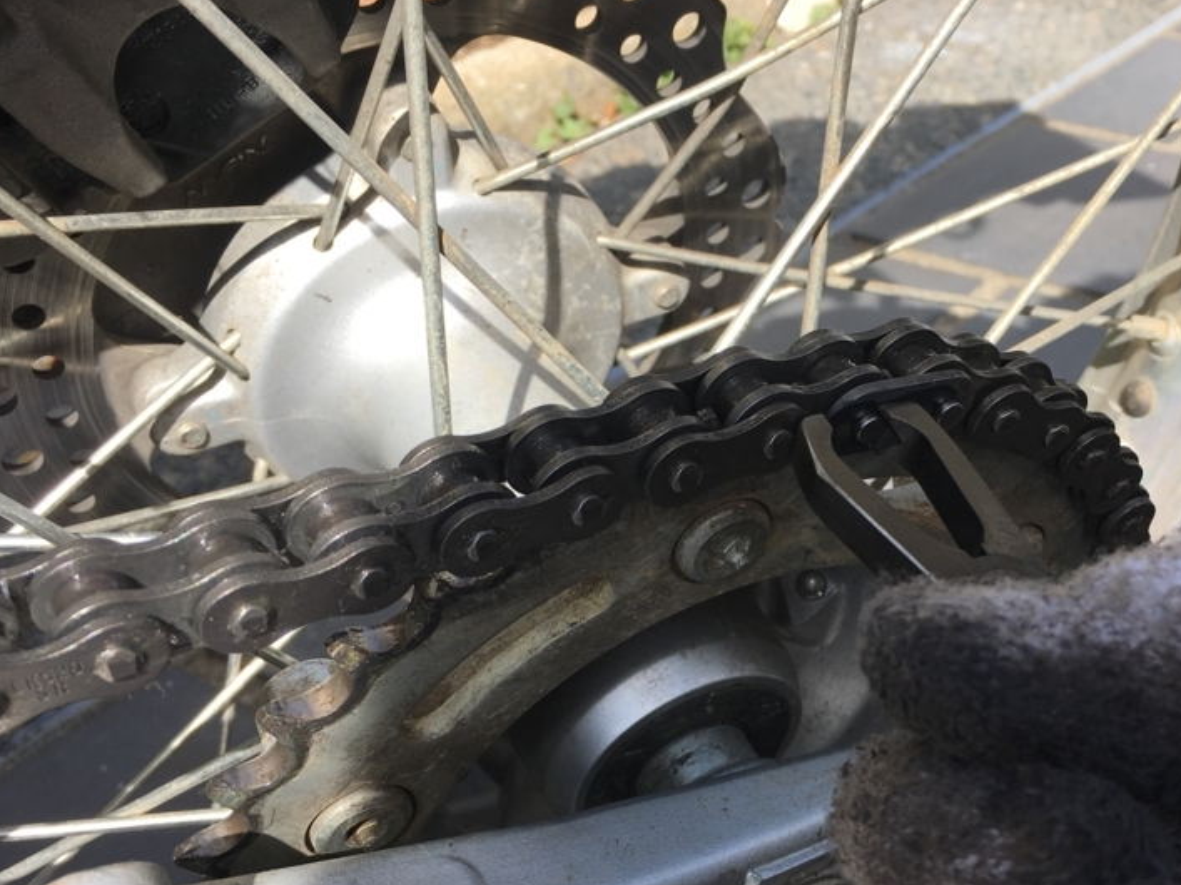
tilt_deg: -34.5
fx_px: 1433
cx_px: 788
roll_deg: -1.2
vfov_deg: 34.0
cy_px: 596
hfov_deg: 44.1
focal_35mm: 42
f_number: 2.2
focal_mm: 4.15
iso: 25
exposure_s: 1/693
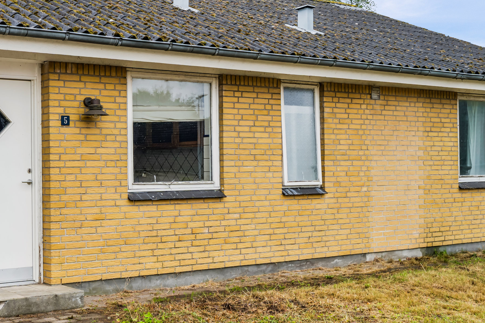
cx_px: 81
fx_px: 741
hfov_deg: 34.8
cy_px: 168
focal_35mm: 55
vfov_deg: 24.6
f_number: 8
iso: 200
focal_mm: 33
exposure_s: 1/60
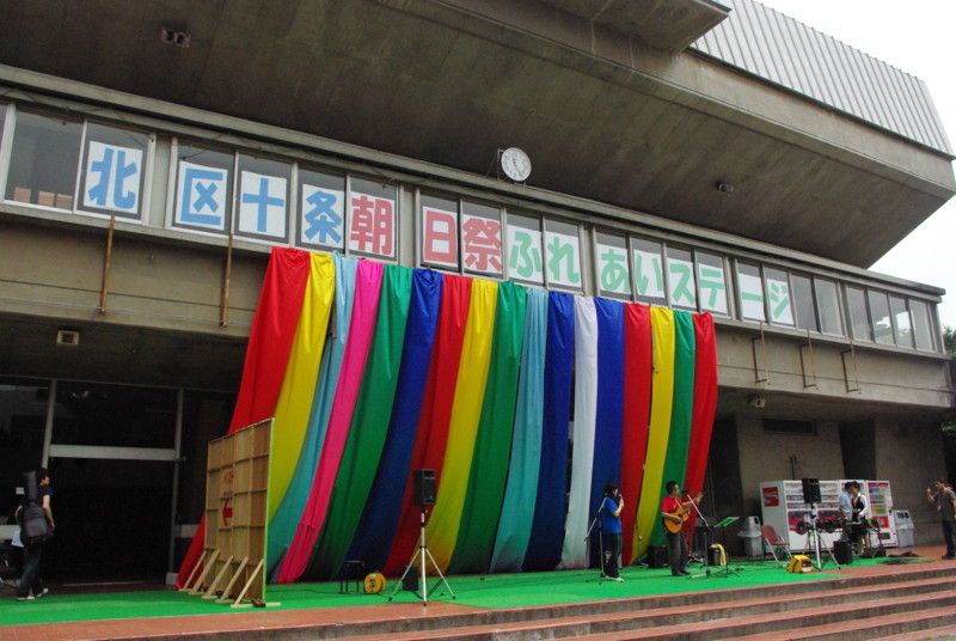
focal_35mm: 30
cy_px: 320
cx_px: 478
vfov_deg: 43.7
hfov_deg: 61.9
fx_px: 798
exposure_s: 1/1500
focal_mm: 20
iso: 1600
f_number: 9.5
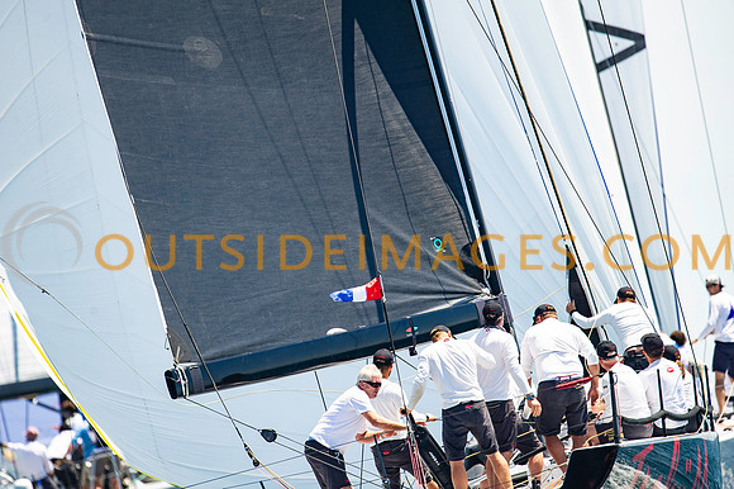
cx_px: 367
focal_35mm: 600
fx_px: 12226
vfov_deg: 2.3
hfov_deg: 3.4
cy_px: 244
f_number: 5
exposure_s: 1/2000
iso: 400
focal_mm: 600
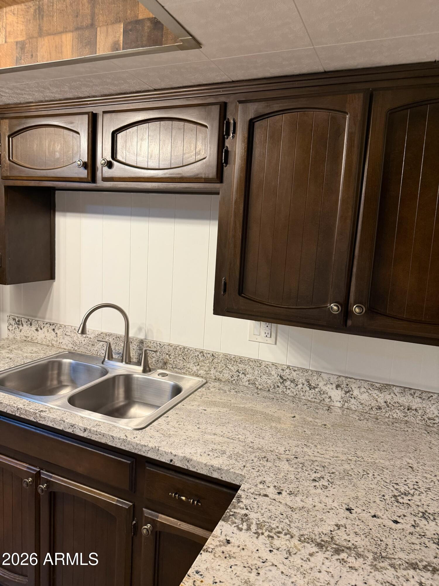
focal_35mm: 24
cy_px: 293
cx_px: 220
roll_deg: -3.2
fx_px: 406
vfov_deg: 71.6
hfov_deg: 56.8
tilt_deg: -8.4
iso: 320
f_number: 1.78
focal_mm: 6.76
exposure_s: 1/60
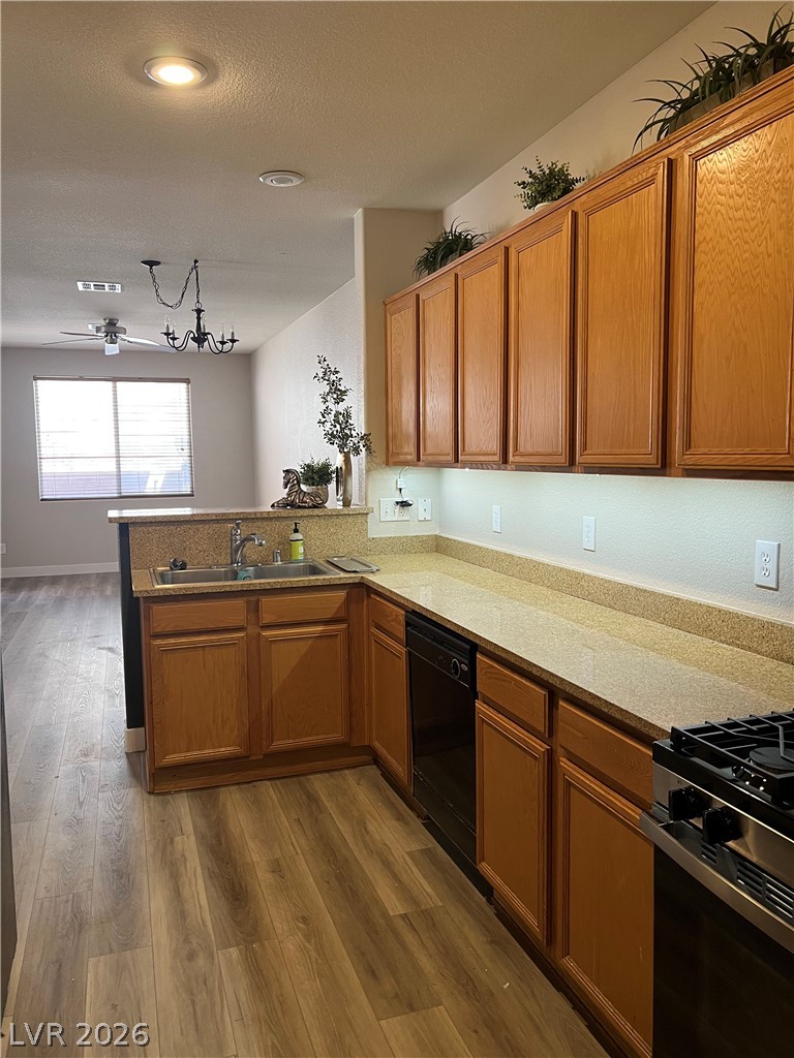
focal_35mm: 26
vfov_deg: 67.3
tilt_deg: -5.0
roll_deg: +0.5
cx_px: 397
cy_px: 529
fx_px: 795
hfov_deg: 53.1
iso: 125
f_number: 1.5
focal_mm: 5.7
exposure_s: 1/60
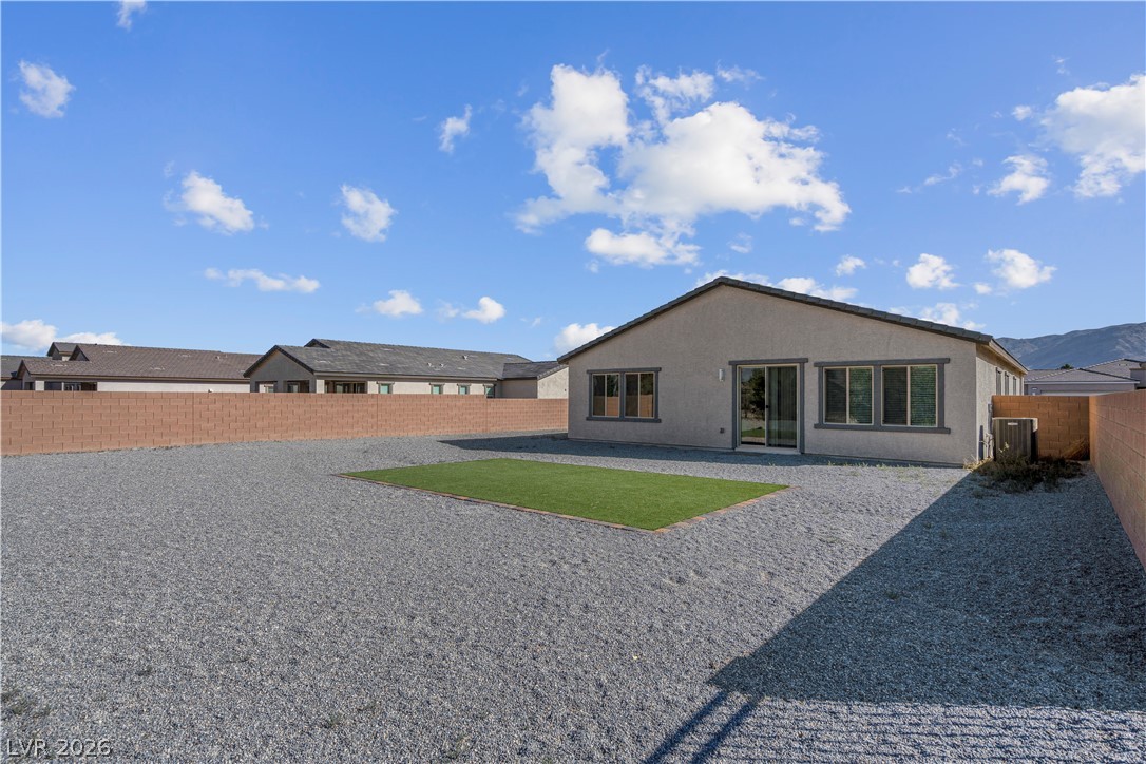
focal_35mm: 17
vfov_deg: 70.4
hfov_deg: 93.3
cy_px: 382
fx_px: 541
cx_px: 573
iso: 100
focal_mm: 17
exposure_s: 1/500
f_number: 9
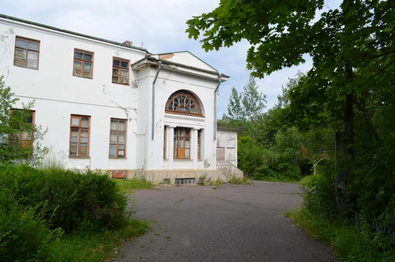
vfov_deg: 43.4
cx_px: 198
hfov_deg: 62.0
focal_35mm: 30
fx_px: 328
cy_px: 131
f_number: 8
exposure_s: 1/250
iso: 125
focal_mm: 20
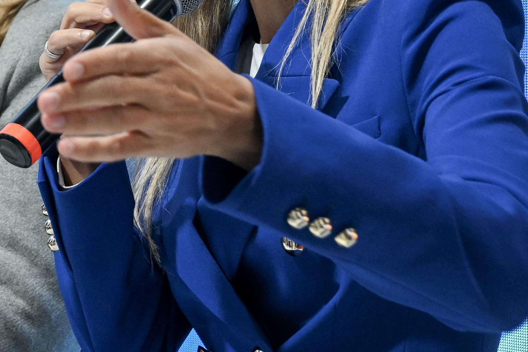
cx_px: -259
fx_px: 1920
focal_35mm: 131
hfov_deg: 14.6
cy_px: -102
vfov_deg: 10.3
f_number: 4.5
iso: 2000
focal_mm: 34.5
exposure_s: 1/200
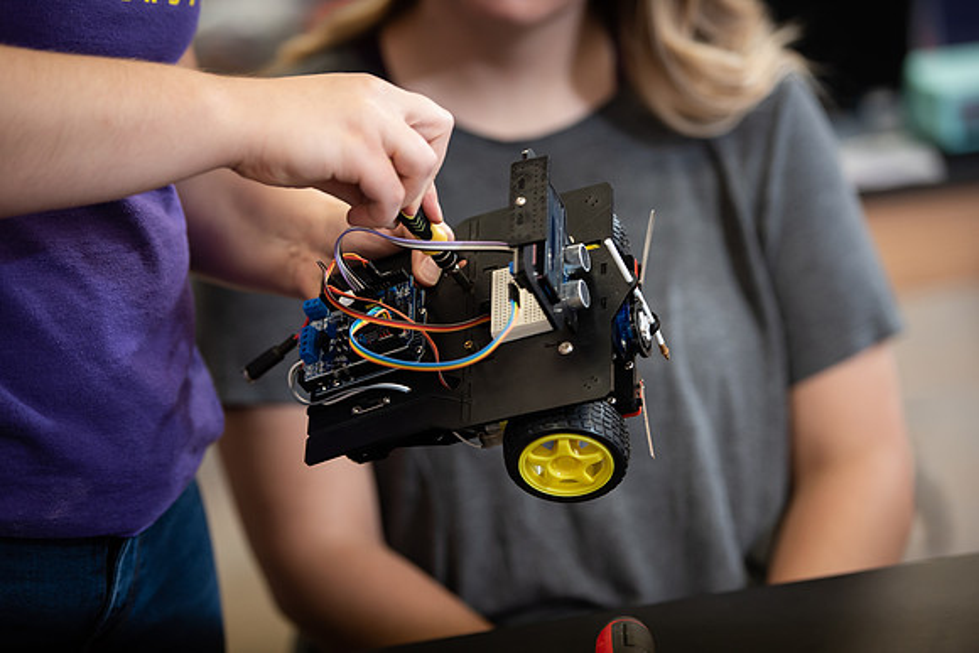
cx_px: 490
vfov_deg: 11.2
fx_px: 3318
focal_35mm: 122
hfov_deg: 16.8
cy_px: 326
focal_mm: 122
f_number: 2.8
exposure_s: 1/250
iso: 800
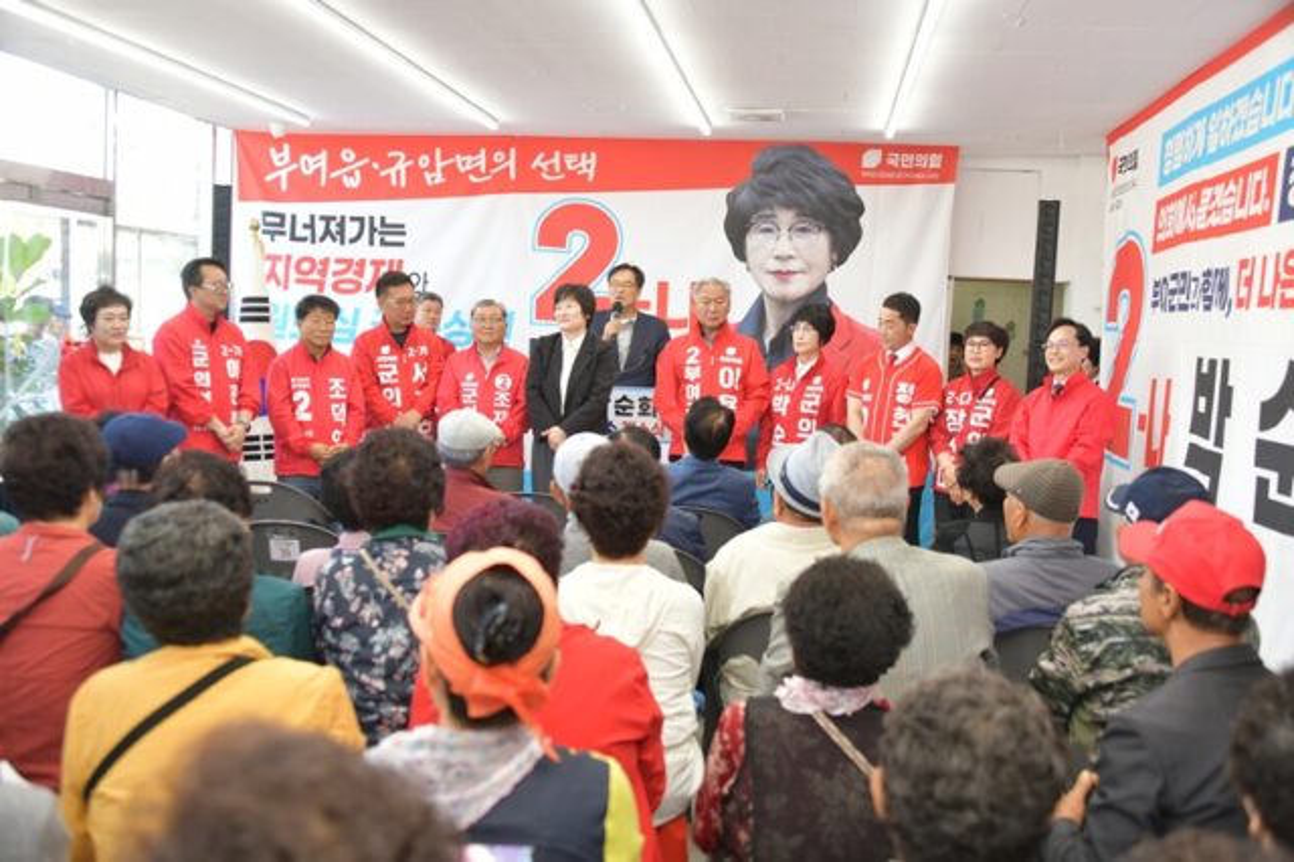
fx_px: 1257
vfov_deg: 37.8
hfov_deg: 54.5
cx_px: 647
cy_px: 431
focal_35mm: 35
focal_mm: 35
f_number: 3.8
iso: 1250
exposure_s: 1/250
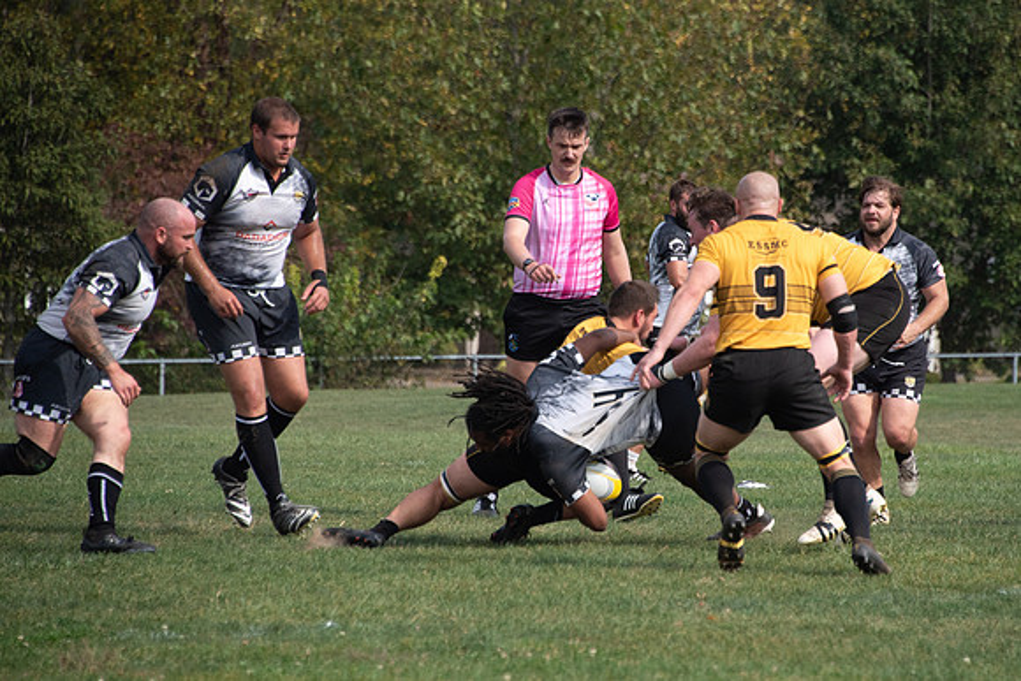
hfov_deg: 5.4
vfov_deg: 3.6
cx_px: 630
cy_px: 375
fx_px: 10788
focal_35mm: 380
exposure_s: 1/3200
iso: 400
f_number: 7.1
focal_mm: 300
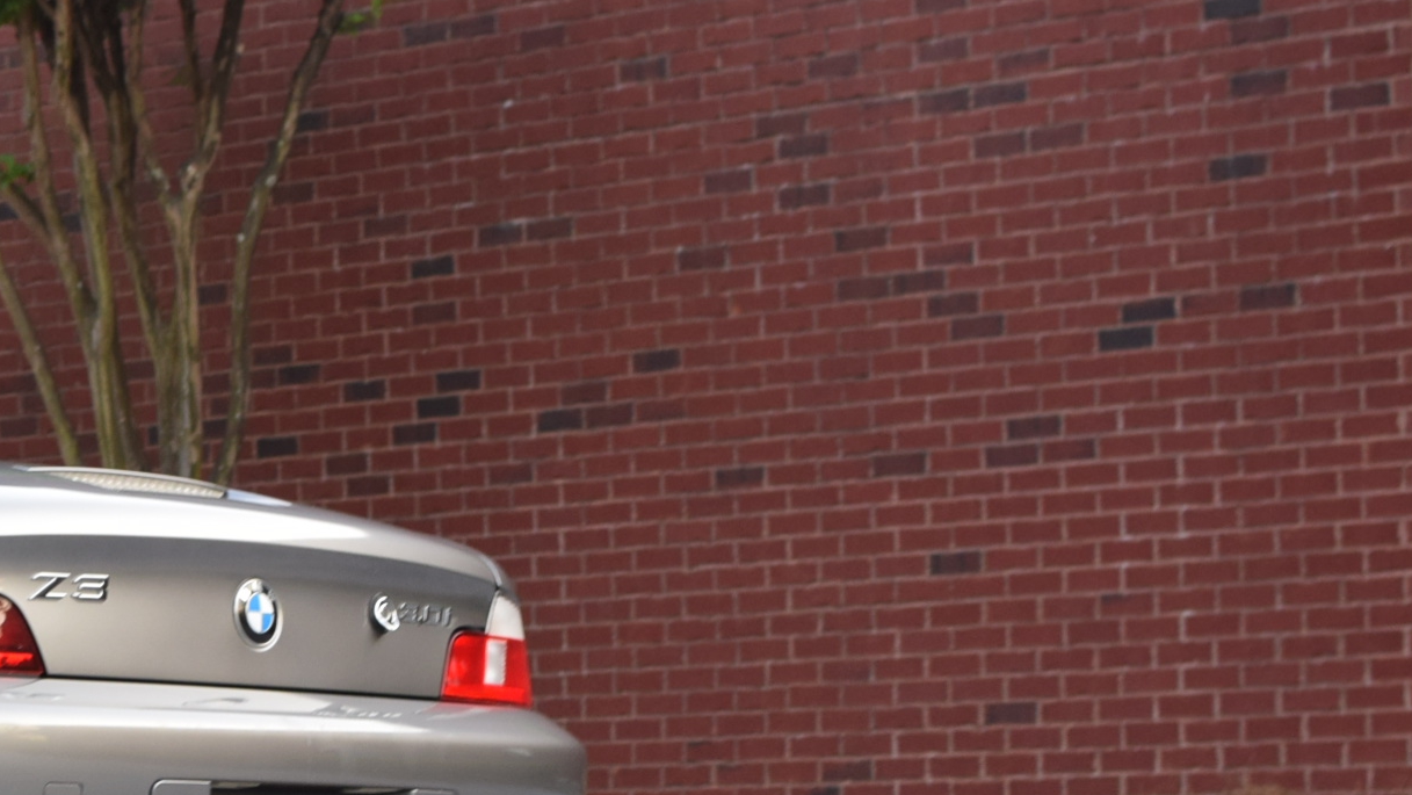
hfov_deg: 15.4
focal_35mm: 135
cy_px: 780
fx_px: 5066
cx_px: -200
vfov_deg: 8.9
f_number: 5
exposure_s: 1/100
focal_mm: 35
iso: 400
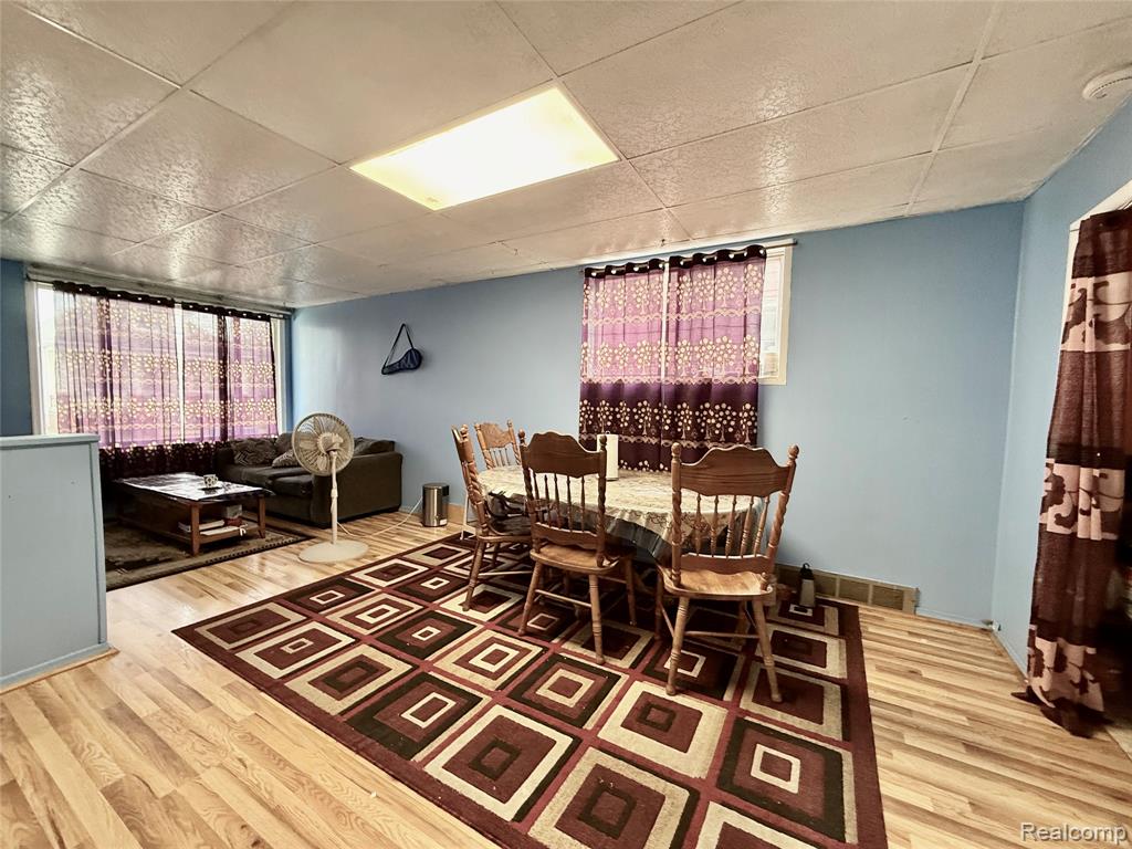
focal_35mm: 14
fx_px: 458
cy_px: 424
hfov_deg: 102.1
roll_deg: -0.7
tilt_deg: -3.0
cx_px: 566
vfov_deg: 85.7
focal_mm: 2.22
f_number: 2.2
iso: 320
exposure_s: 1/60
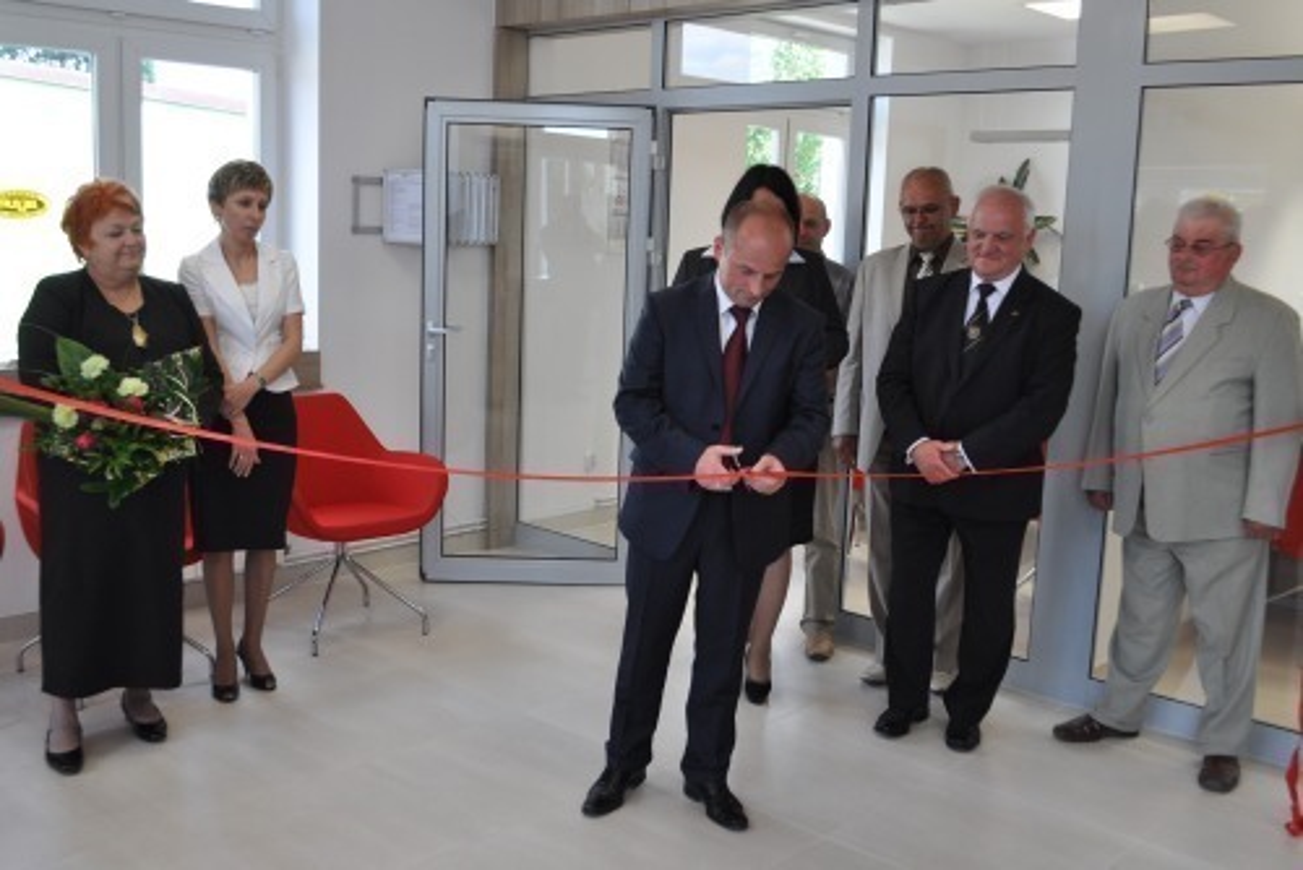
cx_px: 652
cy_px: 435
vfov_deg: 43.7
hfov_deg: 61.9
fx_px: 1086
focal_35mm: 30
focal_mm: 20
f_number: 5
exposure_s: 1/100
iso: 400
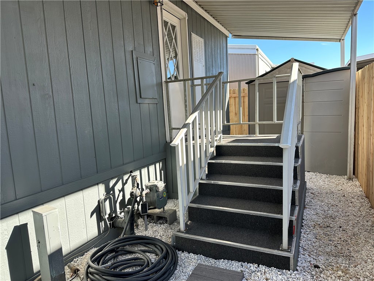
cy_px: 140
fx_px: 259
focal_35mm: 24
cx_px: 187
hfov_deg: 71.6
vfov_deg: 56.8
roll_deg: +2.3
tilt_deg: -7.1
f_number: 1.78
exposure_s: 1/471
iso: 80
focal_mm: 6.86
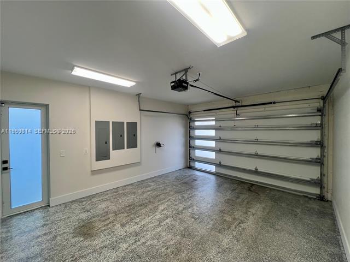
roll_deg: +0.2
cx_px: 175
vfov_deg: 89.9
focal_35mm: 13
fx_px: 131
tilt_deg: -1.4
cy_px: 131
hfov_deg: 106.2
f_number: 1.8
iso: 64
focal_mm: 1.57
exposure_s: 1/120
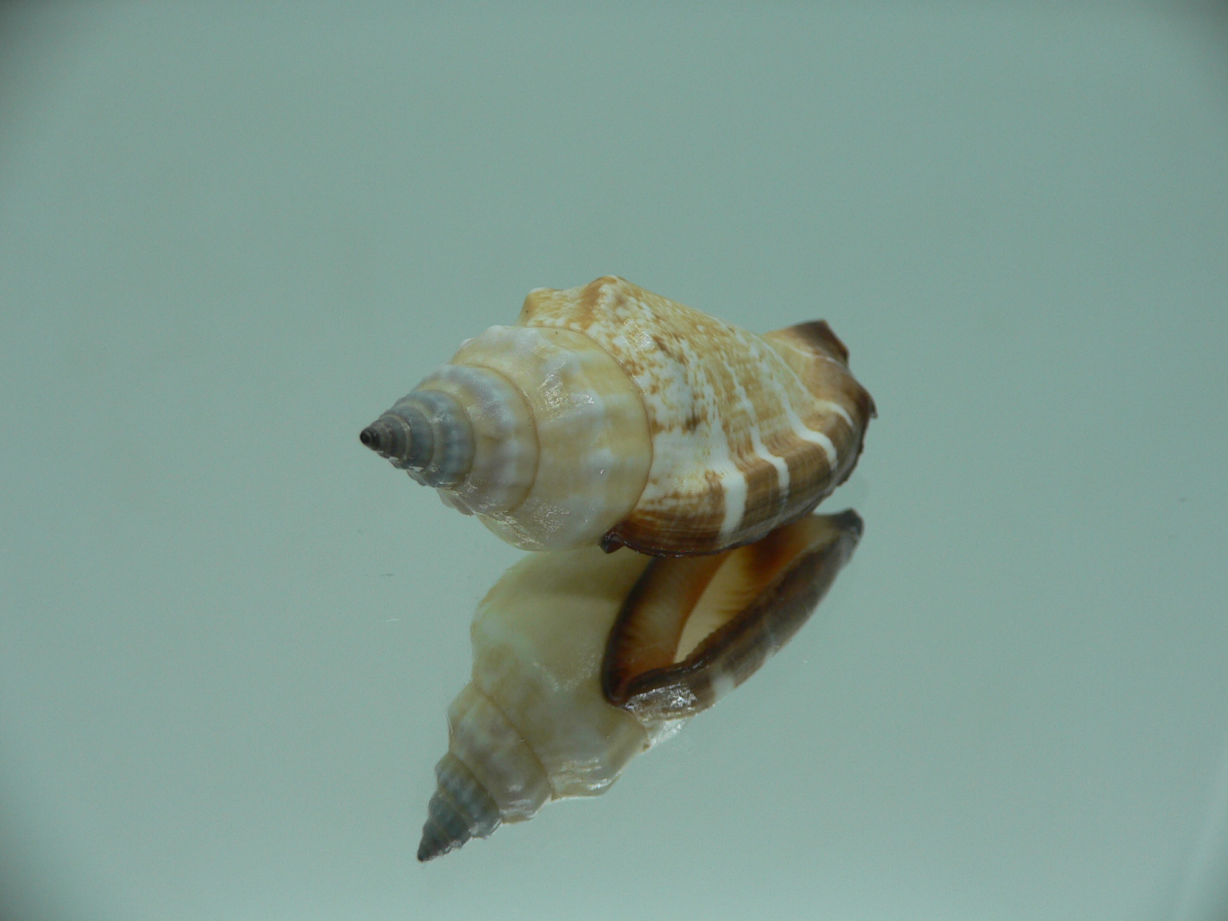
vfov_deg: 40.7
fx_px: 1242
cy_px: 460
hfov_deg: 52.6
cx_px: 614
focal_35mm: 35
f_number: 2.8
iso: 80
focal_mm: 4.6
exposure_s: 1/80
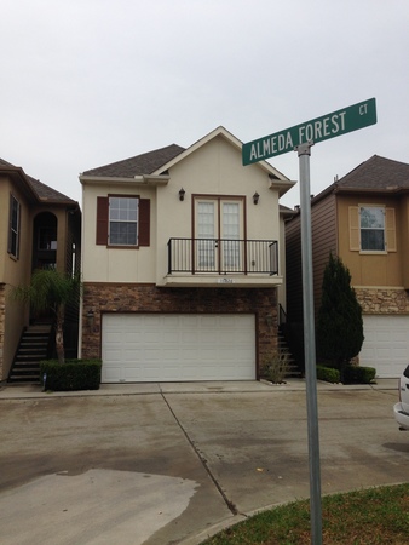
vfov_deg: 55.3
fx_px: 519
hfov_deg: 43.0
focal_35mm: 33
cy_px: 272
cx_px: 204
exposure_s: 1/288
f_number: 2.4
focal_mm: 4.12
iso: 50
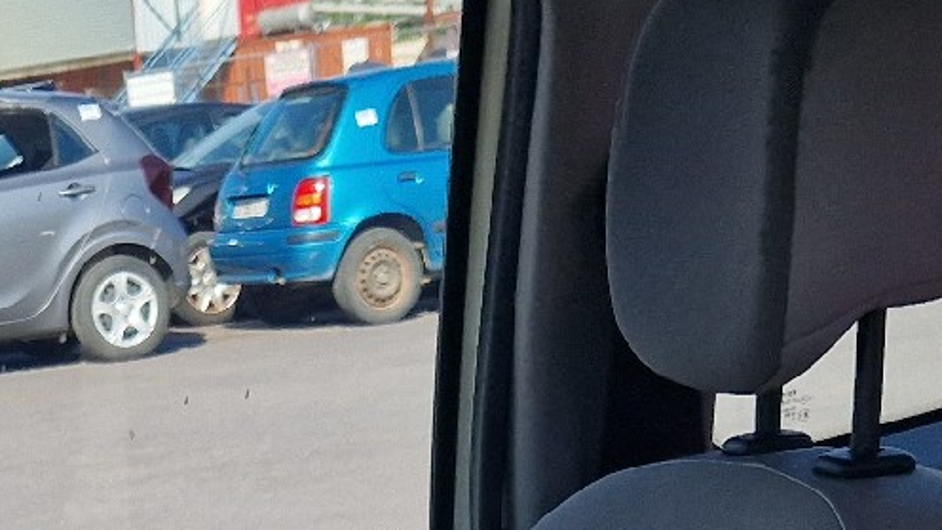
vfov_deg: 10.7
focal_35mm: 97
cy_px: 1265
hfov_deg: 21.5
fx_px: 2423
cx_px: 82
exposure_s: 1/1111
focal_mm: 5.4
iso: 50
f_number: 1.8
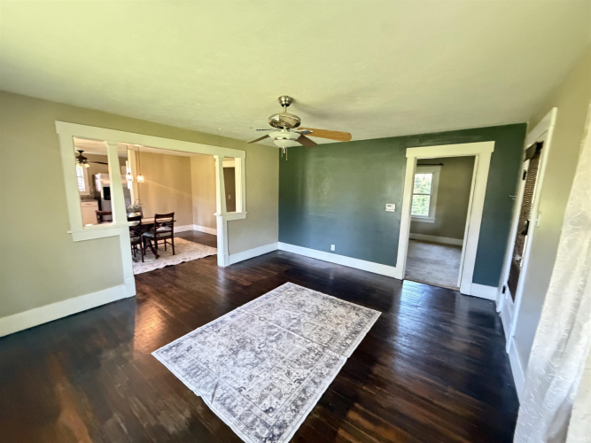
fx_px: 239
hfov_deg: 102.1
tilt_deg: -8.6
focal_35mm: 14
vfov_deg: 85.7
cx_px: 296
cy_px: 222
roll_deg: -2.4
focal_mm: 2.22
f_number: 2.2
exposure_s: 1/30
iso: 1250
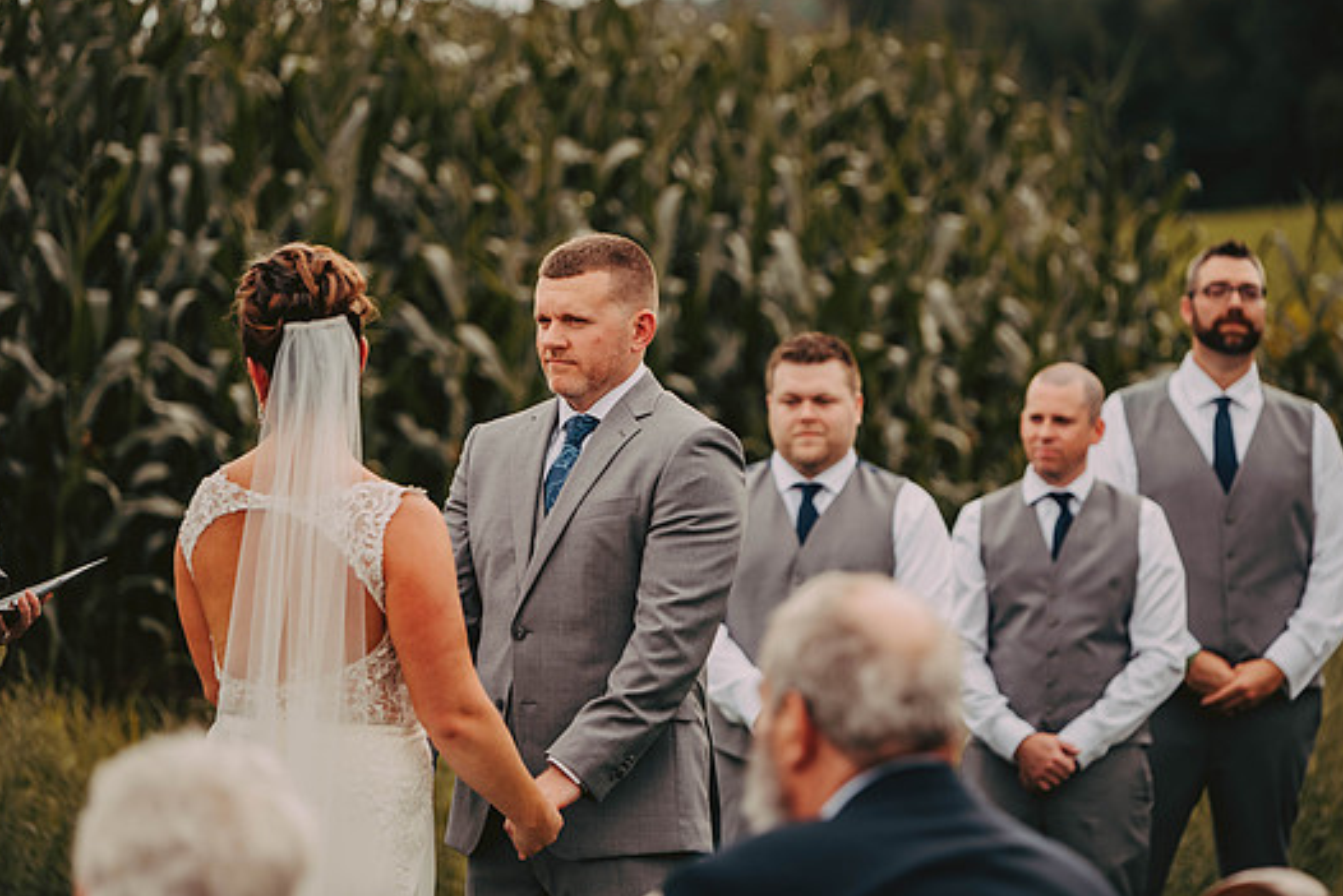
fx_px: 5560
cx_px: 684
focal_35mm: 149
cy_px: 438
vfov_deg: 9.2
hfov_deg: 13.8
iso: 200
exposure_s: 1/1600
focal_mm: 135
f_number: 2.8
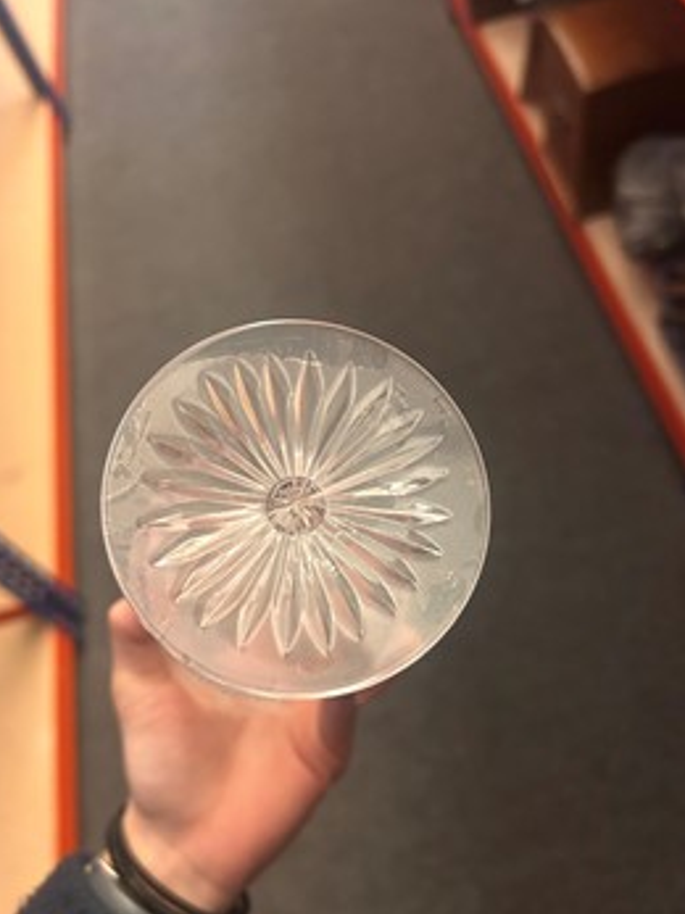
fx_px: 792
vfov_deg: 59.8
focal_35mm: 30
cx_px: 300
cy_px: 516
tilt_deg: -58.1
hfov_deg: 46.7
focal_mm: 5.7
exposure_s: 1/50
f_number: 1.5
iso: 500
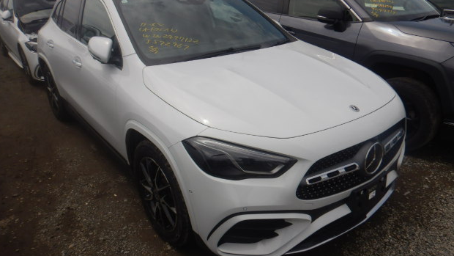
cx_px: 224
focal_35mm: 27
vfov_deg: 42.9
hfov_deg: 69.8
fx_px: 325
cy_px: 130
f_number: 2.8
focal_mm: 4.3
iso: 125
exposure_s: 1/800
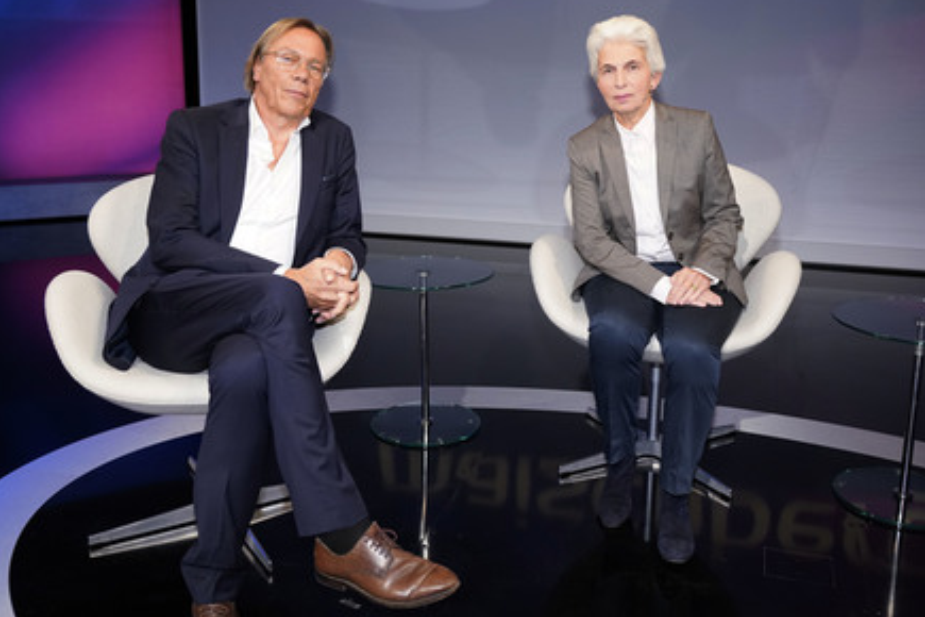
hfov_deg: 63.7
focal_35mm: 29
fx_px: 745
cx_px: 458
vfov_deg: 45.0
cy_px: 306
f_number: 5
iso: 2000
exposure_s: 1/125
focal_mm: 28
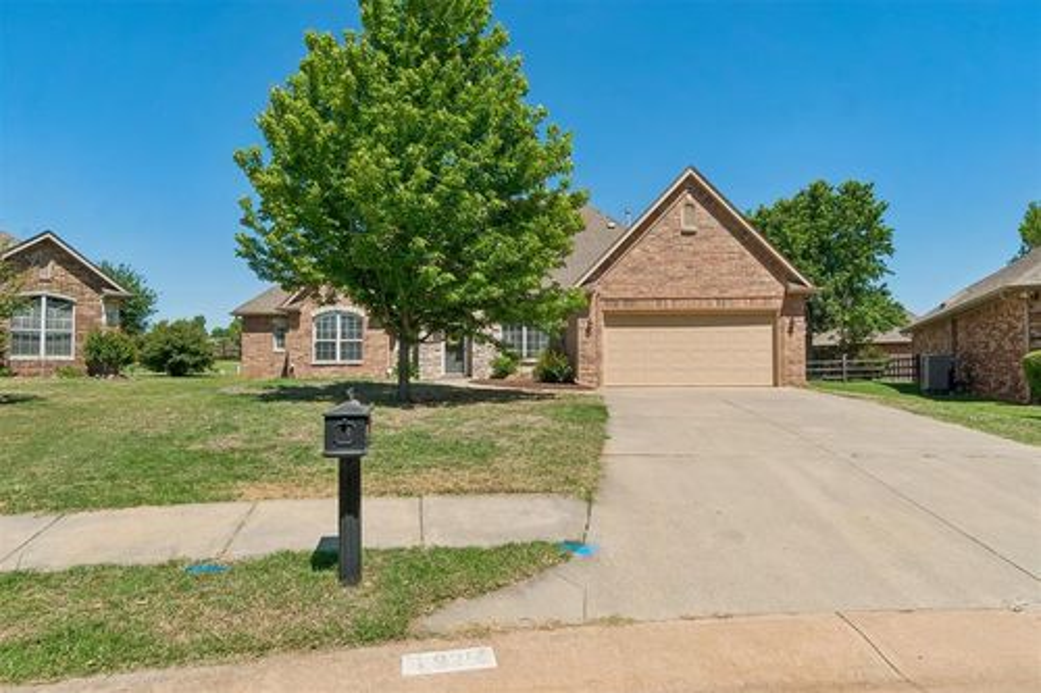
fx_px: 564
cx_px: 520
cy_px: 346
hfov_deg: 85.4
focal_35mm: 20
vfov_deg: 63.2
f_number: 9
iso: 100
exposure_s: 1/500
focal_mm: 13
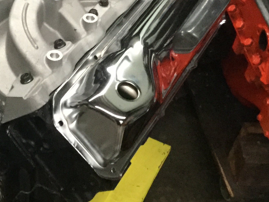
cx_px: 39
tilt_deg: -49.1
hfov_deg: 25.1
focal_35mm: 76
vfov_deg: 19.4
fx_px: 591
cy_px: 108
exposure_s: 1/17
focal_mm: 3.3
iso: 320
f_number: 2.4
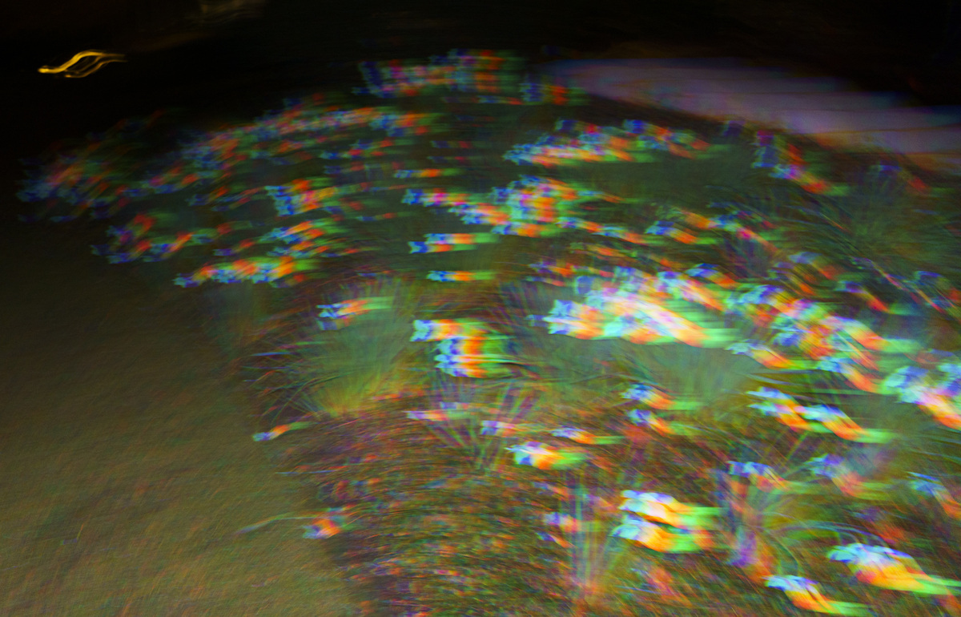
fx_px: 798
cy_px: 281
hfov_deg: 62.1
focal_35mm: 30
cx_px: 457
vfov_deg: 42.2
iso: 640
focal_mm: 19
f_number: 4
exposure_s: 1/2.5
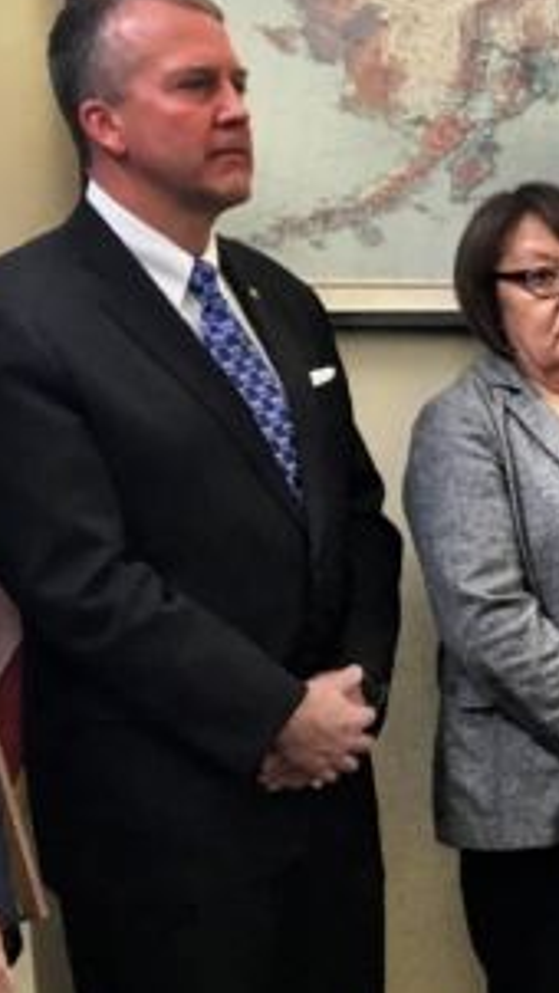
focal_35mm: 87
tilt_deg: -10.7
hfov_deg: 12.3
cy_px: 692
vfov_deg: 24.3
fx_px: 2291
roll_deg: -0.3
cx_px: 1121
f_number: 2.2
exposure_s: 1/30
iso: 80
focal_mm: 4.15
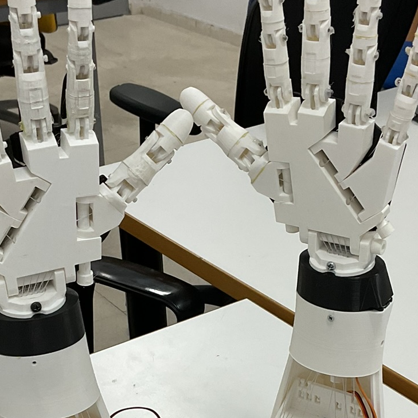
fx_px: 984
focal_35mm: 72
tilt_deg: -32.1
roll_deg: +0.6
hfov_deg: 24.0
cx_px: 209
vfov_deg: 23.5
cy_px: 363
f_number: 1.8
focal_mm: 3
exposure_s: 1/50
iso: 50
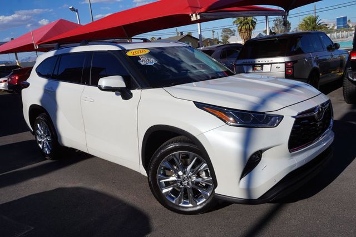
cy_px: 118
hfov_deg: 59.5
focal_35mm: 32
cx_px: 178
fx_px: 311
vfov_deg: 41.7
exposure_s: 1/250
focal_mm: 21
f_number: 13
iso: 100
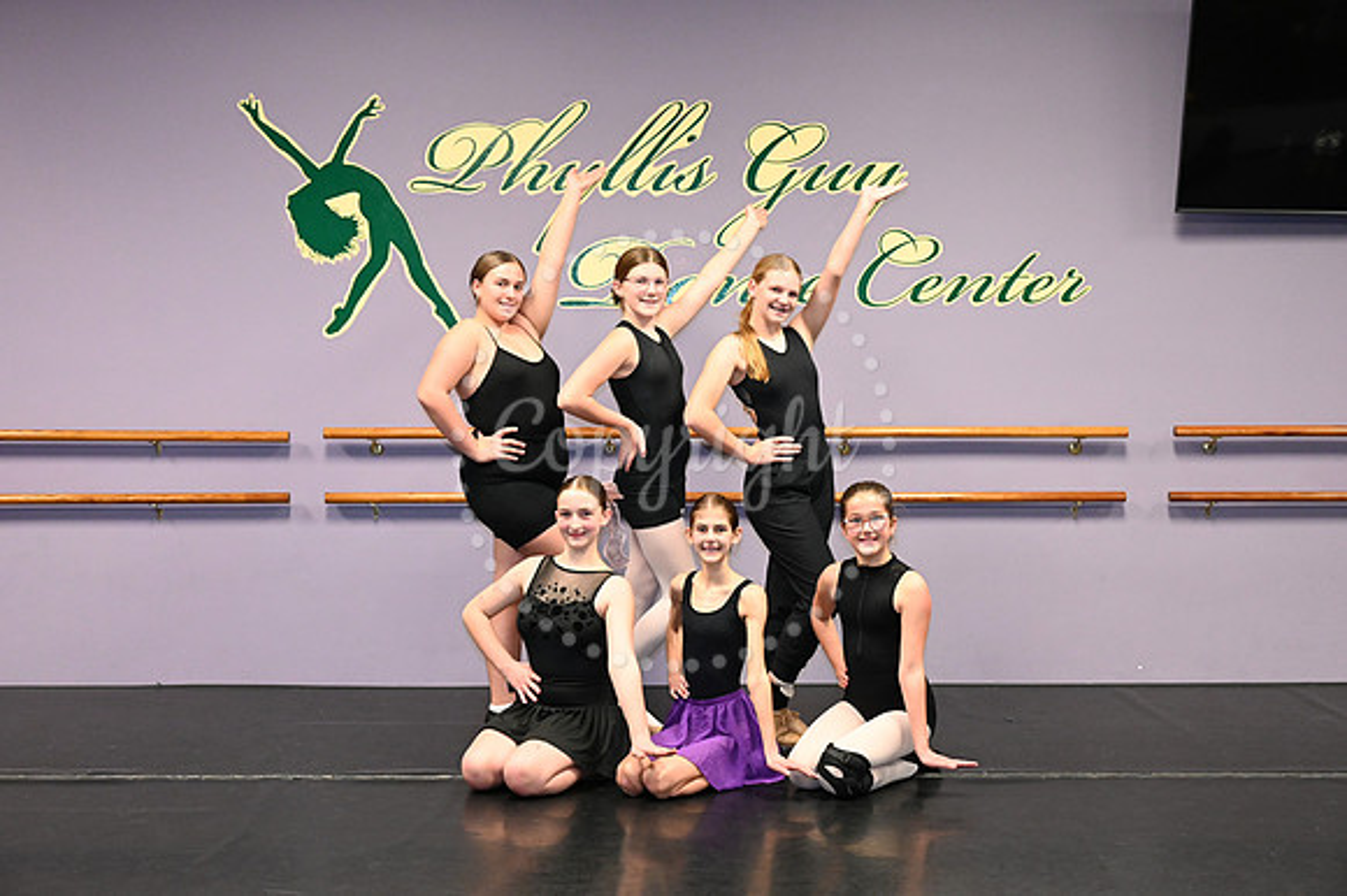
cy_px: 448
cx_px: 674
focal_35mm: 48
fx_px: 1795
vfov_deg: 28.0
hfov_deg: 41.1
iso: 5000
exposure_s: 1/80
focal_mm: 48
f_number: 6.3
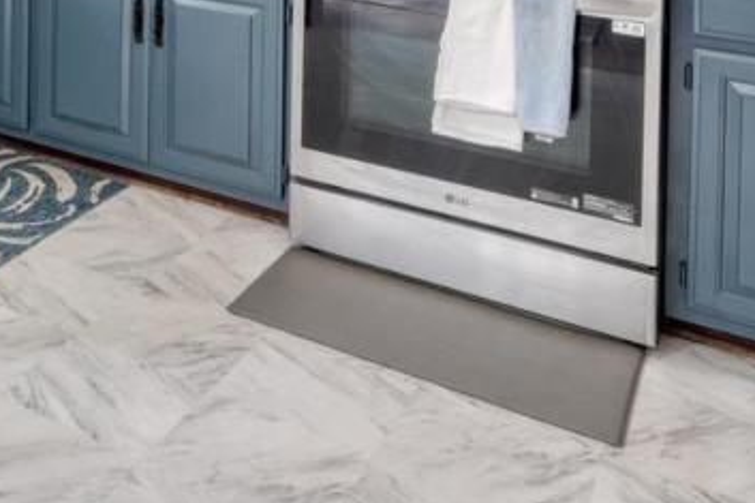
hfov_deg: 31.7
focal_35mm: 51
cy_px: -225
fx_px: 1069
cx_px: -178
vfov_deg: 22.4
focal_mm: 10
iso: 125
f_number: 10
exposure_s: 1.6
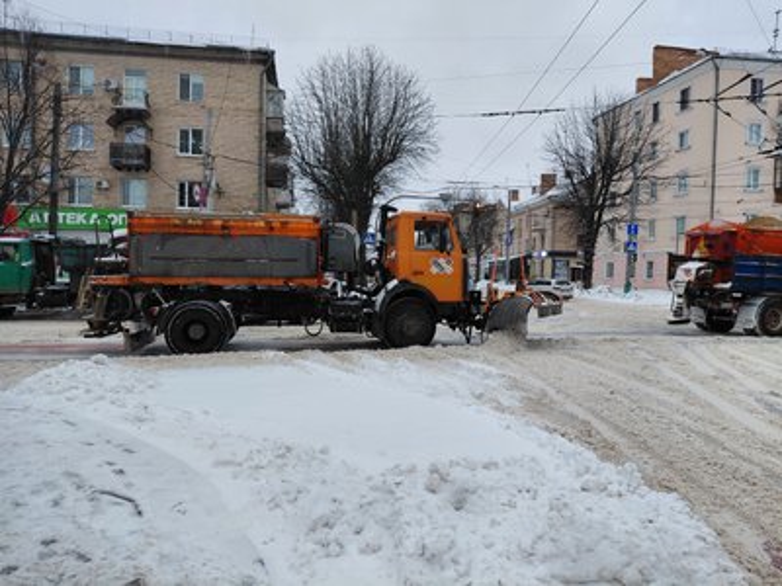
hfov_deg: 69.4
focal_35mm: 25
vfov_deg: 54.9
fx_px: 565
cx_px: 391
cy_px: 293
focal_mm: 4.69
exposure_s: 1/639
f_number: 1.8
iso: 50
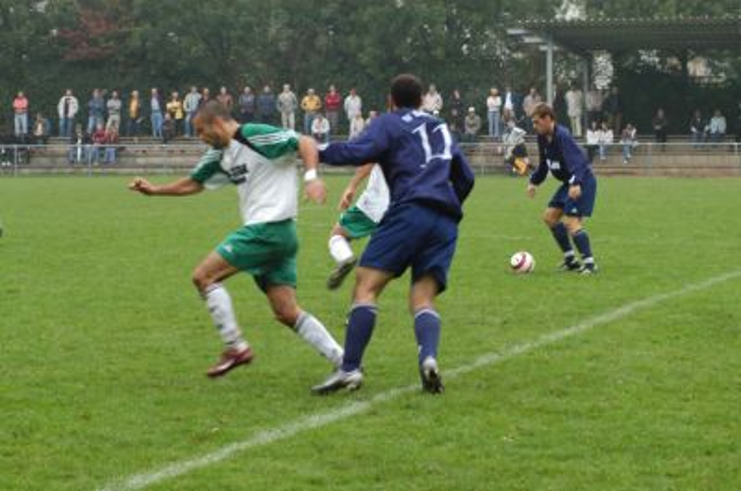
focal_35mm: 120
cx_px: 370
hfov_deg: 17.1
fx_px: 2465
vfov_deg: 11.4
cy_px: 246
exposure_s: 1/160
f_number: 6.3
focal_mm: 80
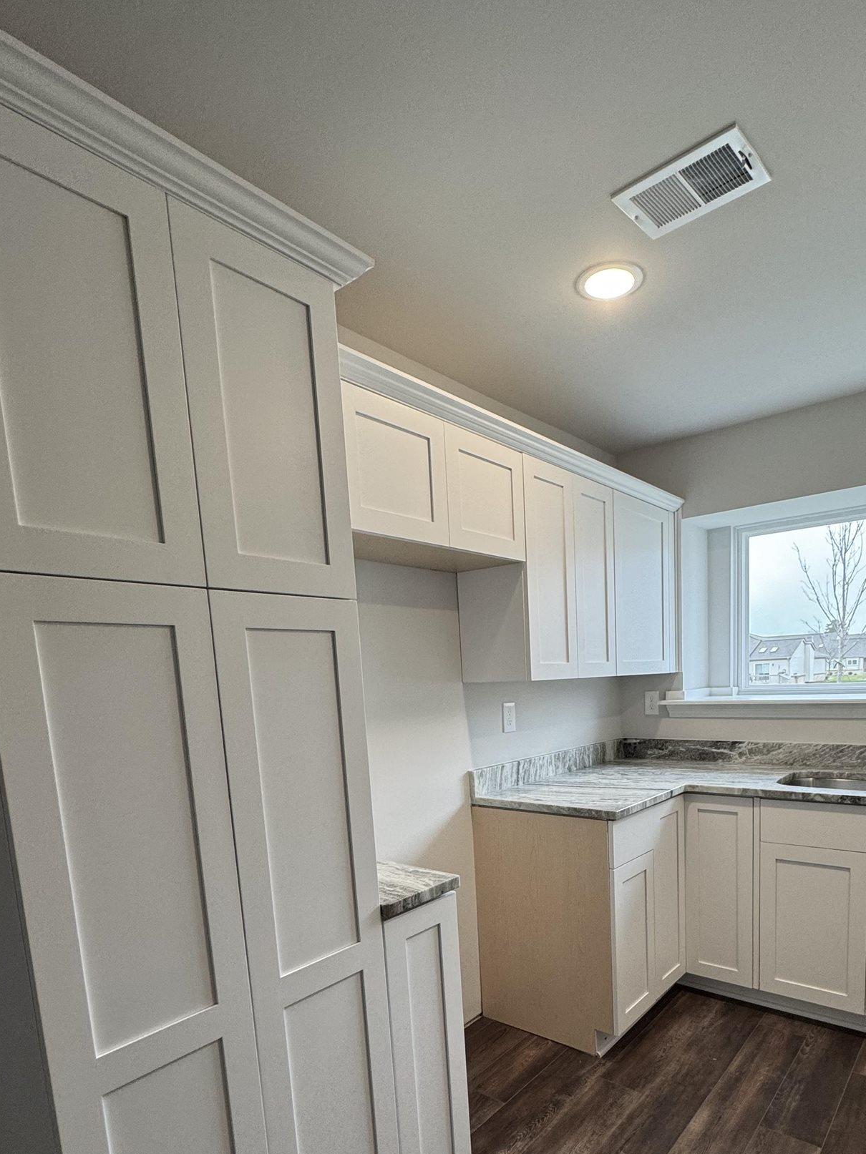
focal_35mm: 20
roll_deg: +2.6
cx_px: 534
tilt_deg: -8.2
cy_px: 763
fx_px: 667
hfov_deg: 65.1
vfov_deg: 79.2
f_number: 2.2
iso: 125
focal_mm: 2.22
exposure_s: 1/120
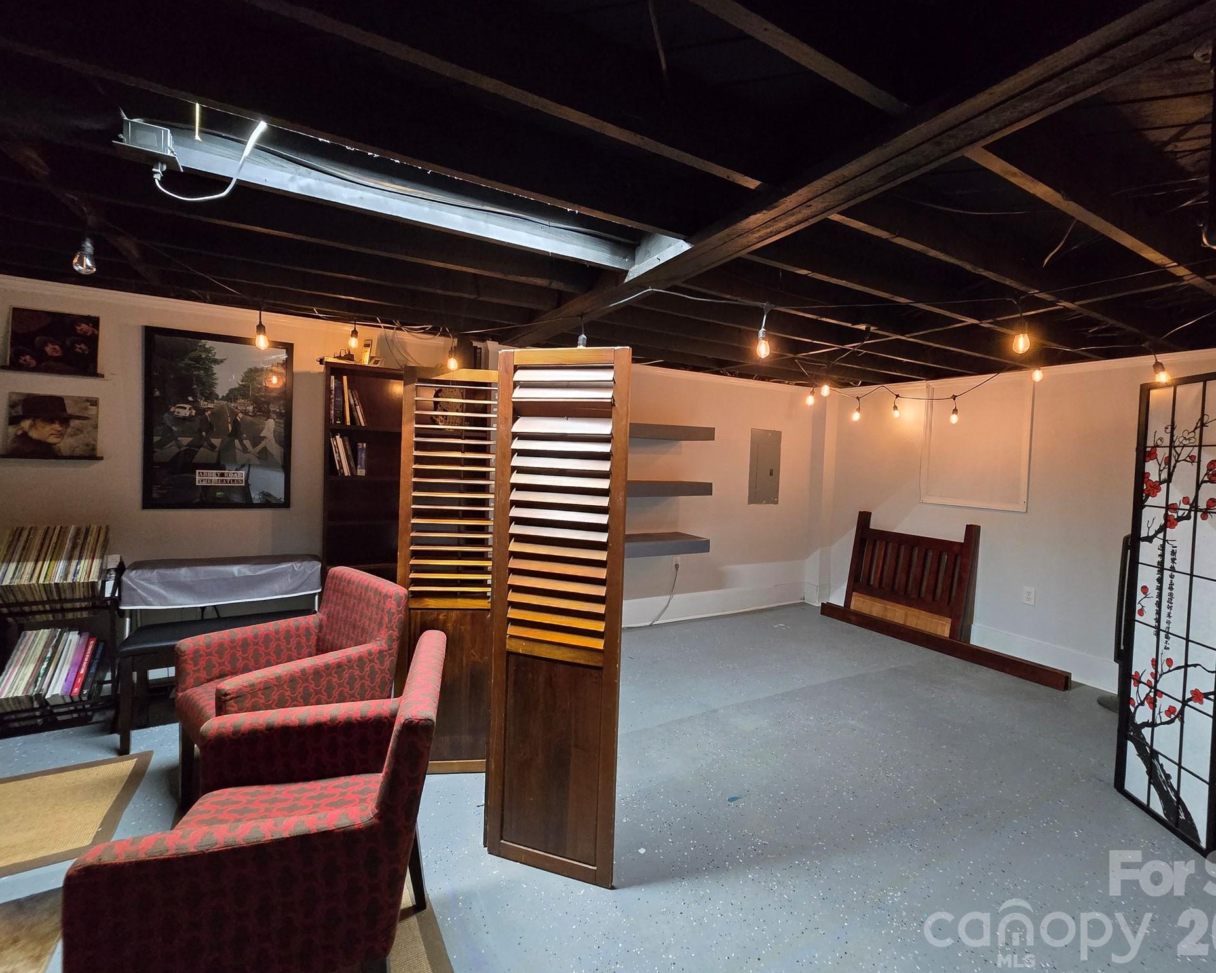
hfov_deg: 100.6
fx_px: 504
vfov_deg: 88.0
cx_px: 647
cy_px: 476
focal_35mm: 14
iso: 800
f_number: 2.2
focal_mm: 2.2
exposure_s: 1/60
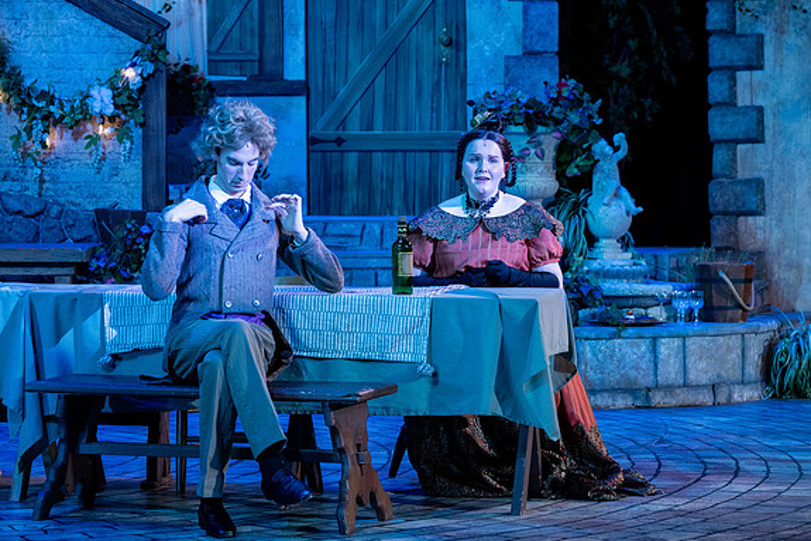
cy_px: 270
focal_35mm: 121
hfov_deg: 16.9
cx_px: 403
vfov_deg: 11.3
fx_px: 2727
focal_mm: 120
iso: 1000
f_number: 5
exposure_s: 1/160
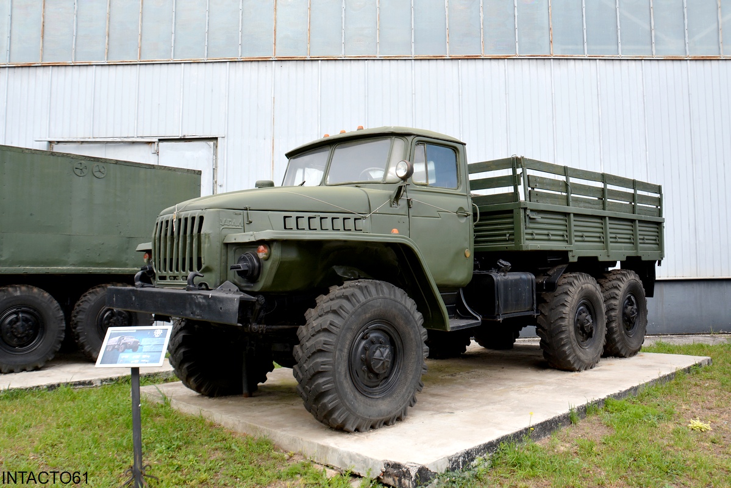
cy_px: 244
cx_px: 366
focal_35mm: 27
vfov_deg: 48.0
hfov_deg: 67.4
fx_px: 548
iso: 200
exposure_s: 1/200
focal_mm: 18
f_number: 7.1
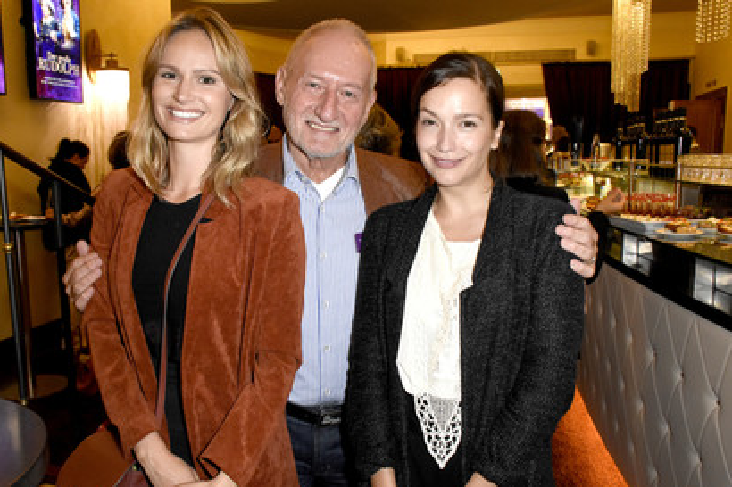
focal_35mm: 33
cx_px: 342
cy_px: 253
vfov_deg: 39.9
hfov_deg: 57.2
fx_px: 671
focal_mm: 20
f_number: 6.3
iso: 3200
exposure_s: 1/60
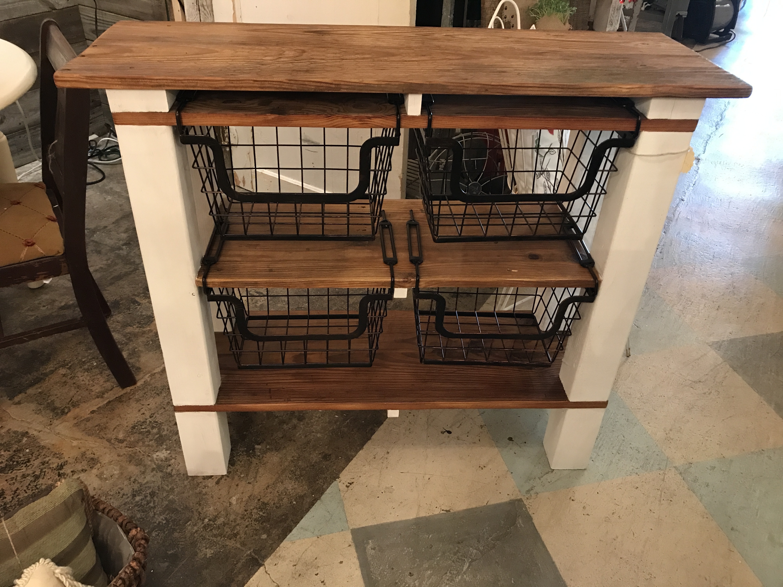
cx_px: 392
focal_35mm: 28
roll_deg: -2.5
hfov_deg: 63.4
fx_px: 633
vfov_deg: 49.7
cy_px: 294
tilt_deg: -34.8
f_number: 1.8
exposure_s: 1/13
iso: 100
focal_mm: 3.99
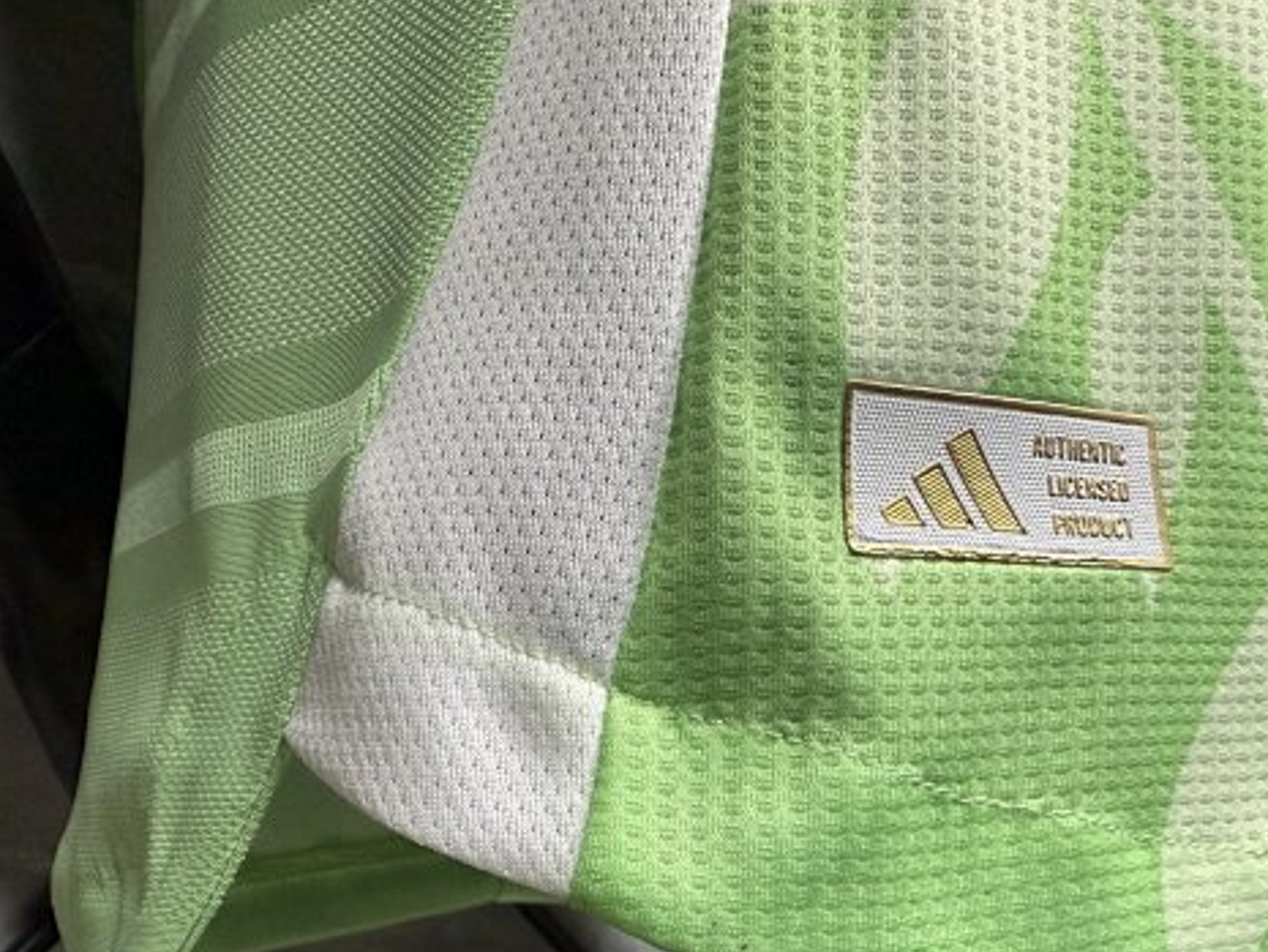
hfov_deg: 55.3
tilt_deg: +2.3
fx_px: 1209
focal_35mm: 33
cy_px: 630
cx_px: 668
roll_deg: -0.9
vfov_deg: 42.4
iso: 320
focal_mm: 2.22
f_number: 2.2
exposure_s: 1/99
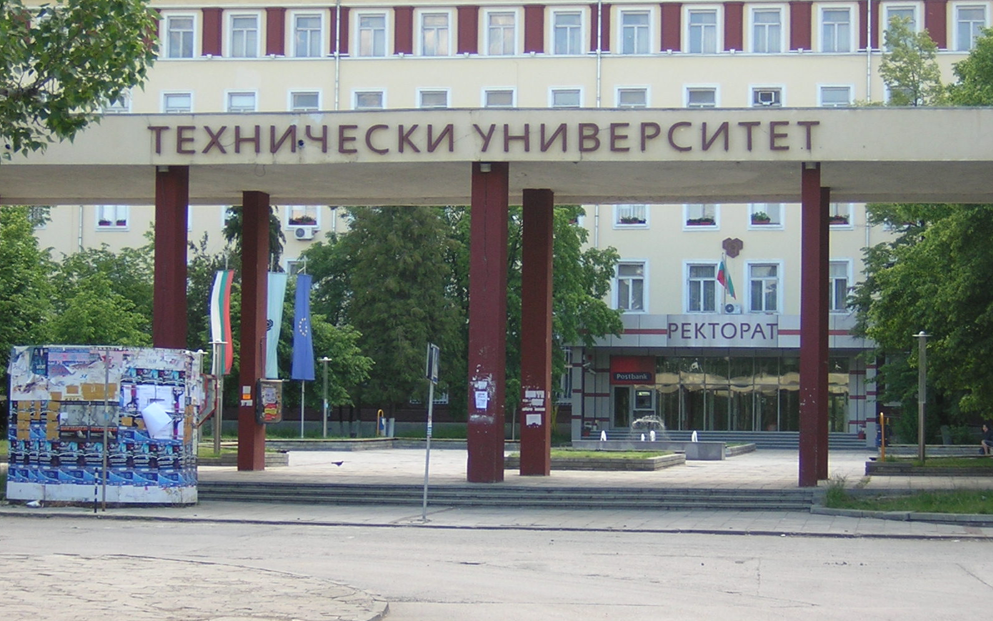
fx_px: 2571
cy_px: 257
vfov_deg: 13.8
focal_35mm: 95
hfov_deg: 21.9
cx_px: 494
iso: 100
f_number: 4.2
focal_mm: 11.6
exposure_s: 1/69.5
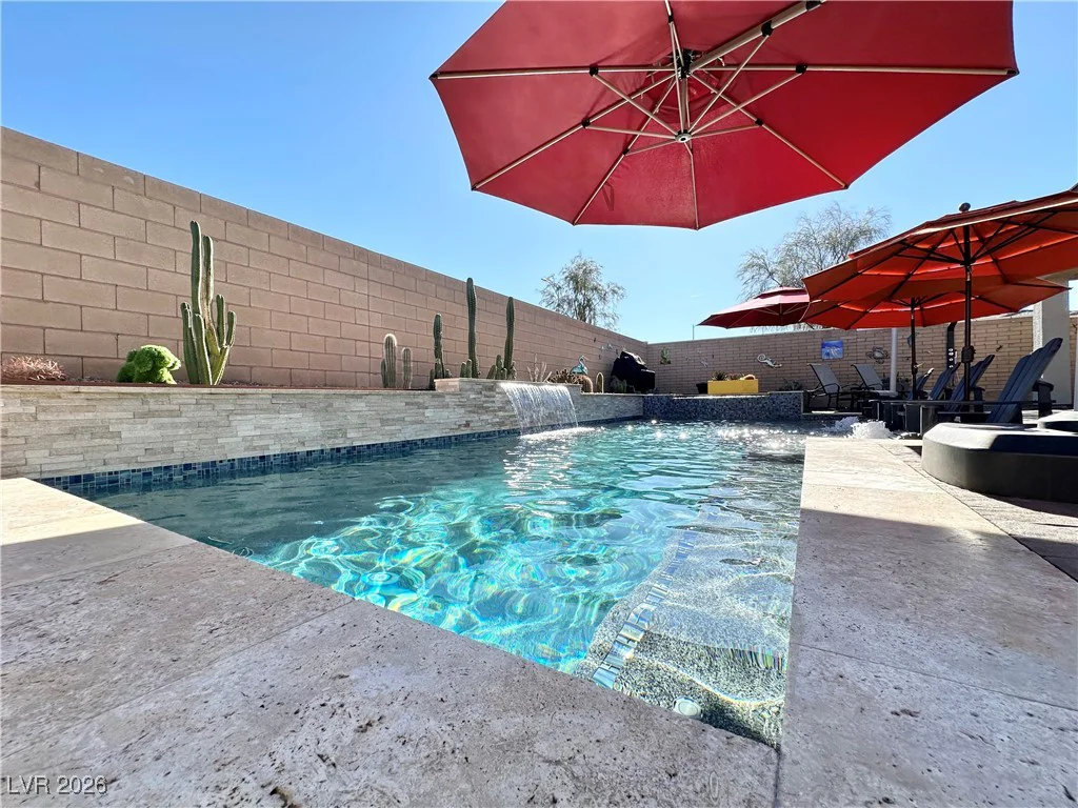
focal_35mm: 14
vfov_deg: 85.7
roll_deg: +1.3
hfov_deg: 102.1
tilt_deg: +0.8
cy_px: 404
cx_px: 539
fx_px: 436
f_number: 2.2
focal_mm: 2.22
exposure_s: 1/1335
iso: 50
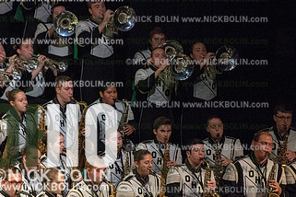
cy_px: 147
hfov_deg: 5.7
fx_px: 2968
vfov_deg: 3.8
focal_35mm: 361
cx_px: 52
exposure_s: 1/1600
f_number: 2.8
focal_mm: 200
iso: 8000
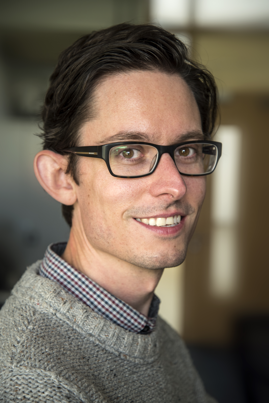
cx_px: 134
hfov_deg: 16.1
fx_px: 952
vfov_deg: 23.9
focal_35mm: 85
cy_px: 202
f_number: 4.5
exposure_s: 1/100
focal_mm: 85
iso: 640
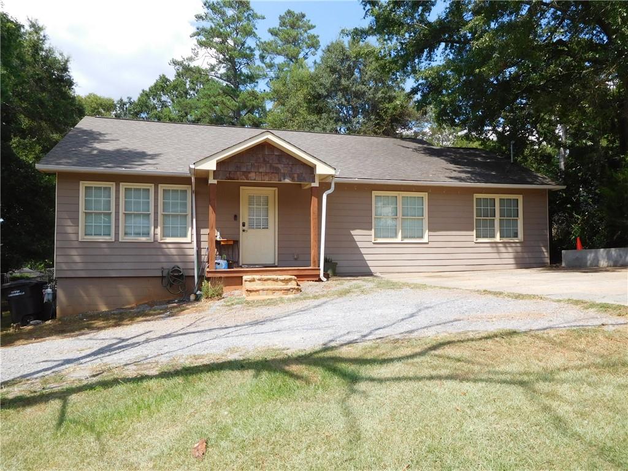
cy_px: 236
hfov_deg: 69.4
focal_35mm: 25
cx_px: 314
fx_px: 454
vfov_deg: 54.9
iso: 125
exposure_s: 1/800
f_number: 3.4
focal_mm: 4.5
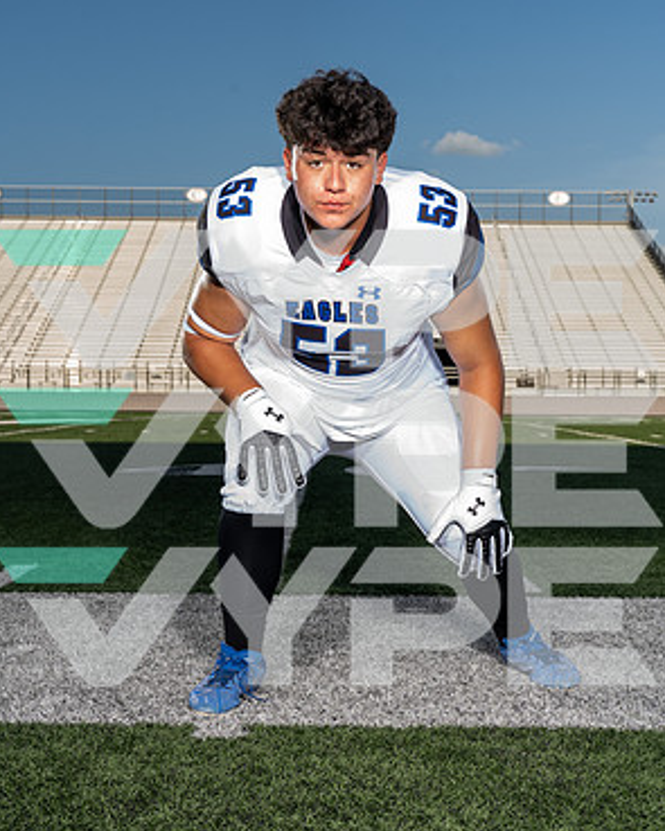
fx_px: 1354
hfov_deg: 27.6
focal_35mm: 55
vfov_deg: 34.1
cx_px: 329
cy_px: 459
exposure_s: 1/250
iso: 160
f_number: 8
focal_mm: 48
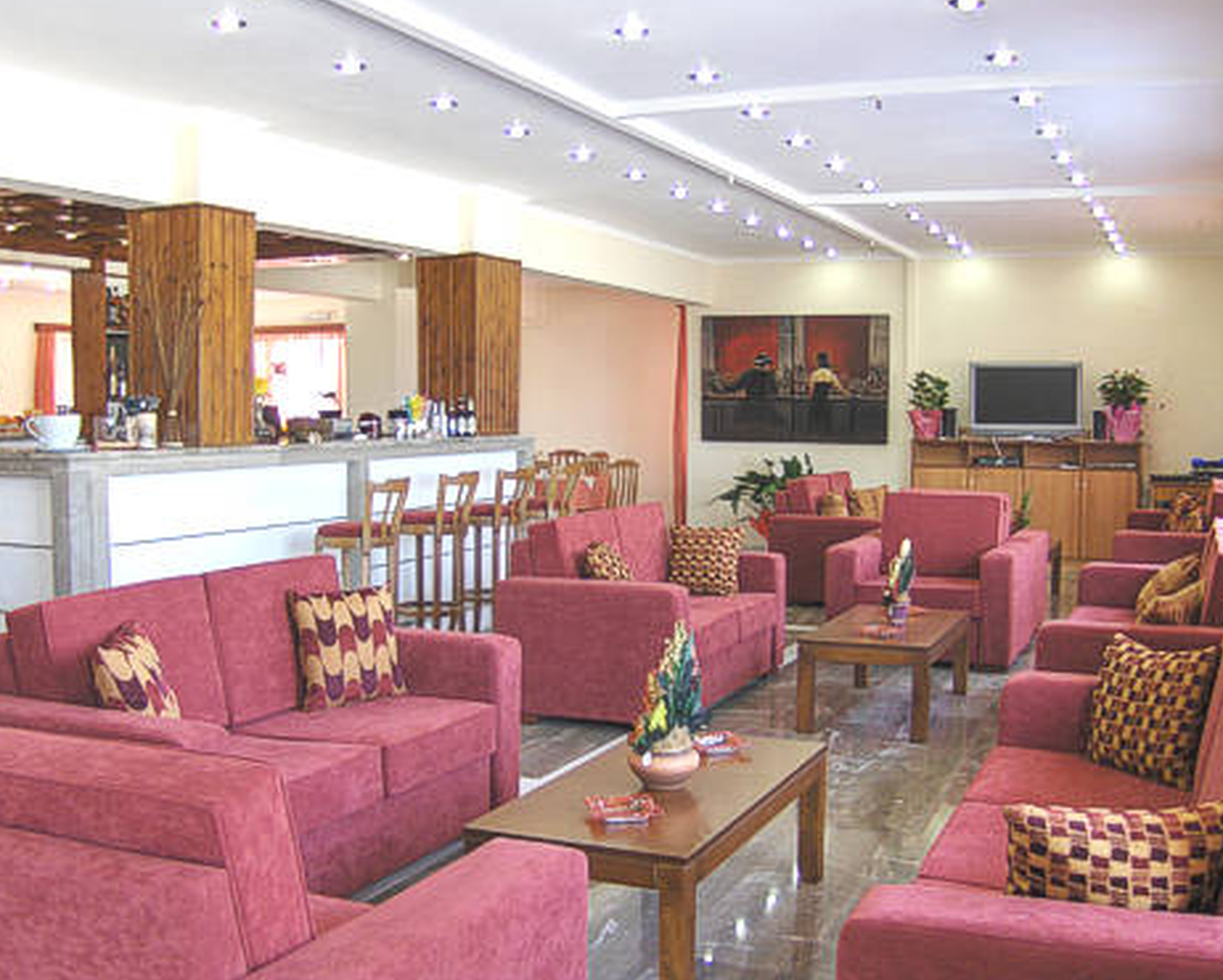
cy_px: 485
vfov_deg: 40.2
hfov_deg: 49.1
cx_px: 590
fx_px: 1340
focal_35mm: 37
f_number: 2.8
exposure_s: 1/18.1
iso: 100
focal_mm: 7.5
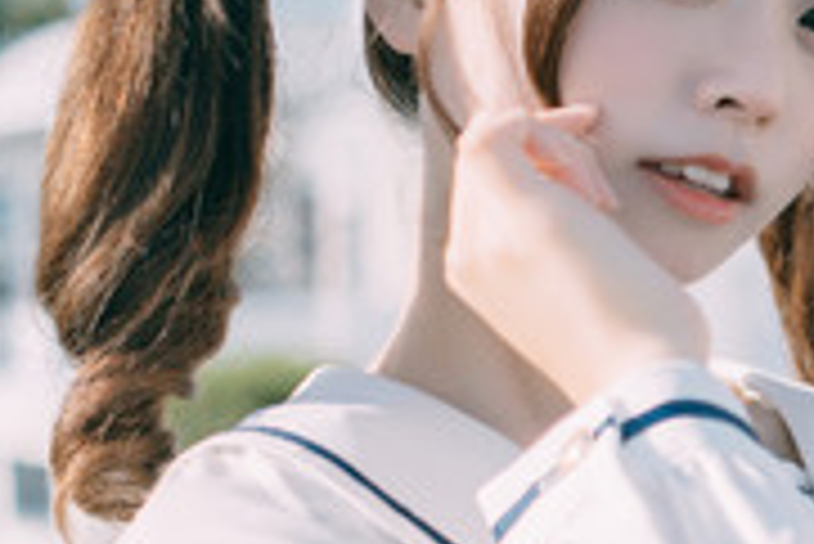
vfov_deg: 8.0
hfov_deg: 11.5
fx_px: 3892
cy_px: 495
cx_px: 1183
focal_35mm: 172
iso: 100
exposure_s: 1/8000
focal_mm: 40
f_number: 2
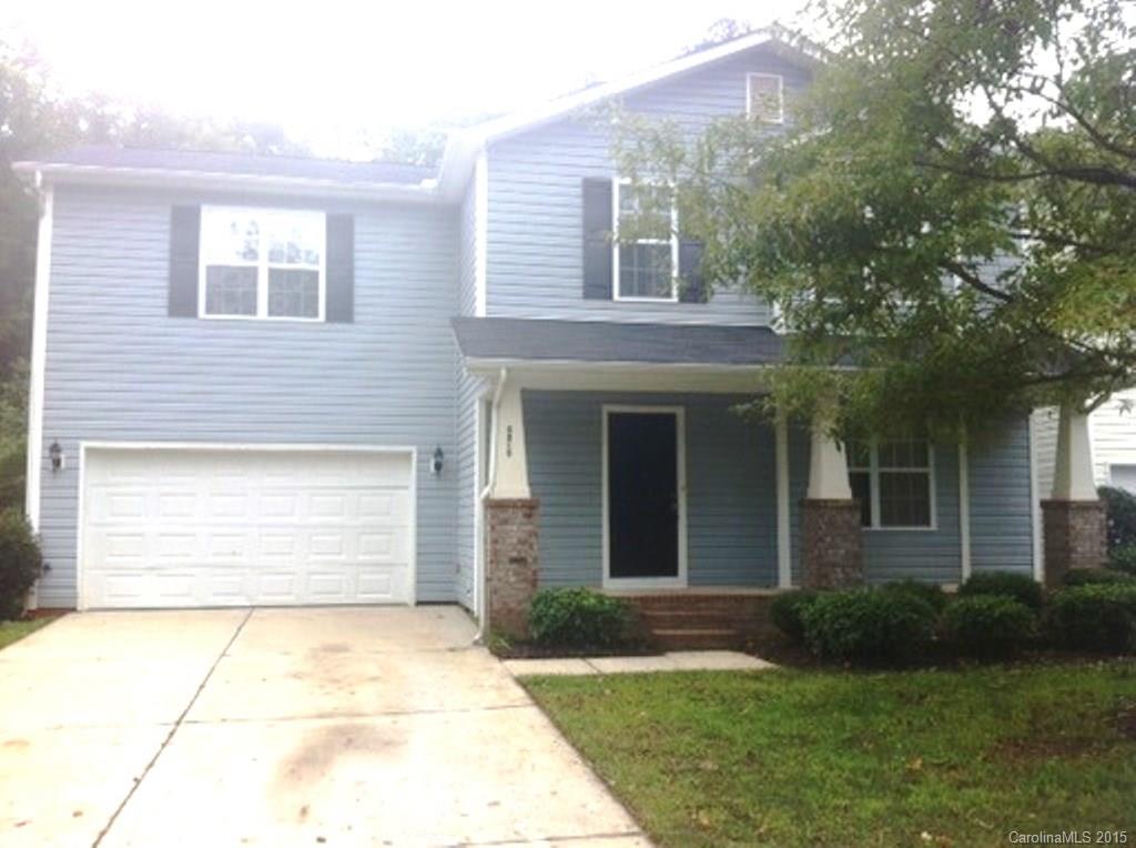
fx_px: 1146
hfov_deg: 52.7
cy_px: 424
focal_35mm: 35
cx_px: 568
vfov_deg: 40.6
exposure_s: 1/153
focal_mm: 3.85
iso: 80
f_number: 2.8
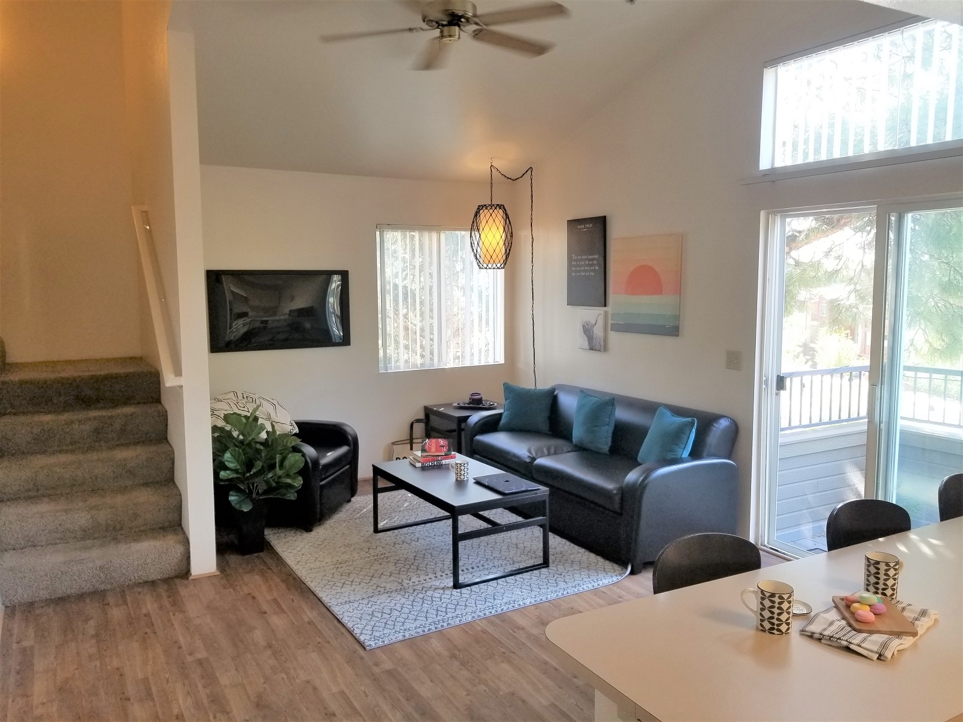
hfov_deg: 67.3
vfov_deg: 53.1
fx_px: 723
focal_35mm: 26
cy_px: 361
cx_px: 482
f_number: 1.7
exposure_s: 1/60
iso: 64
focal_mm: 4.25
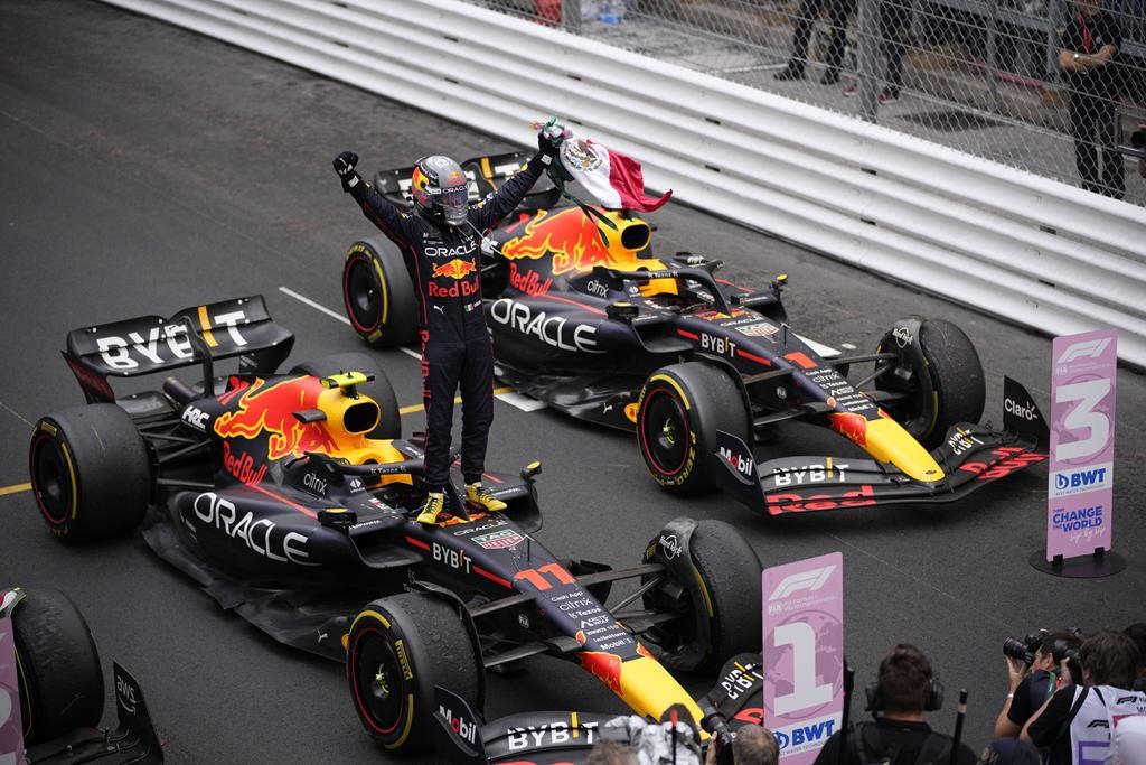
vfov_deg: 13.2
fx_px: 3311
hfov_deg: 19.6
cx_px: 573
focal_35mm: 104
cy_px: 382
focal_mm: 104
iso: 2000
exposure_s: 1/6400
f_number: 2.8
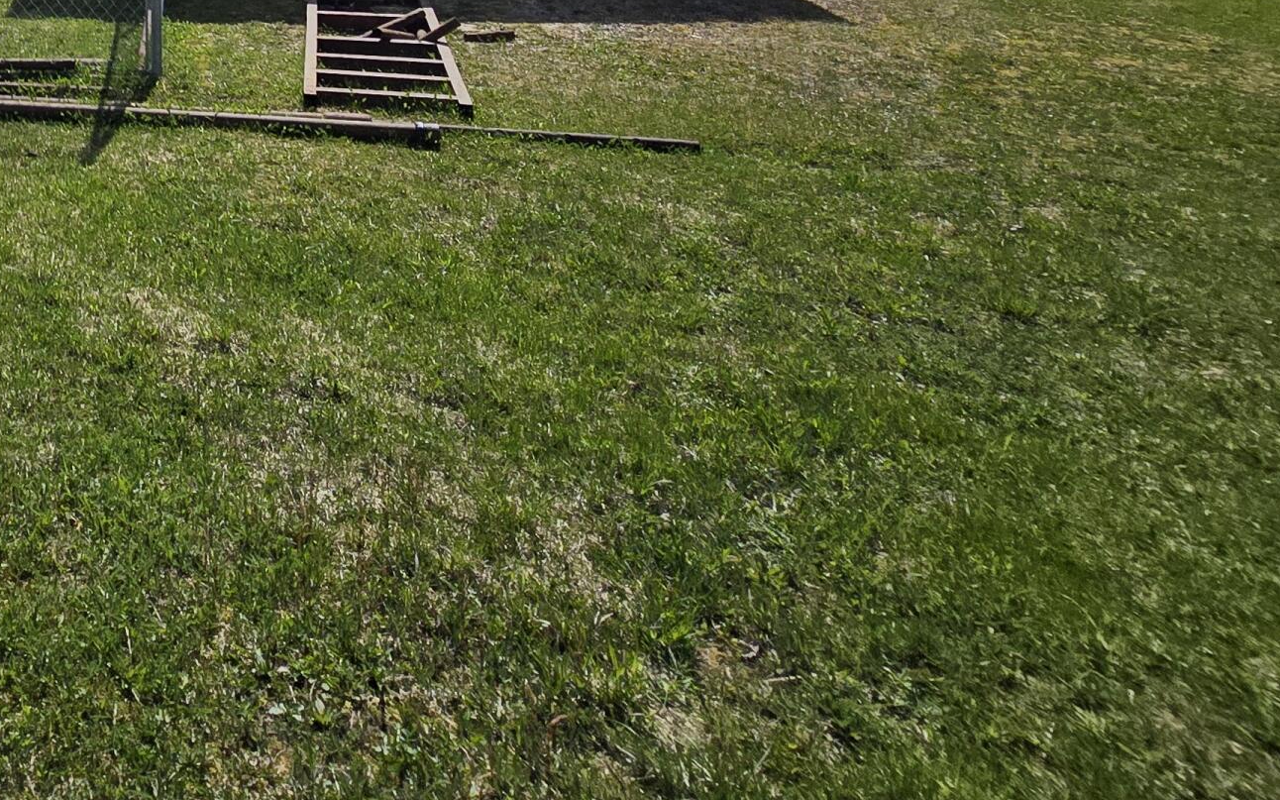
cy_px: -194
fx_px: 1116
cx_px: -139
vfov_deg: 31.8
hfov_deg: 44.7
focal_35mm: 32
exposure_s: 1/6444
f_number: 2.2
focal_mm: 2.2
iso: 50
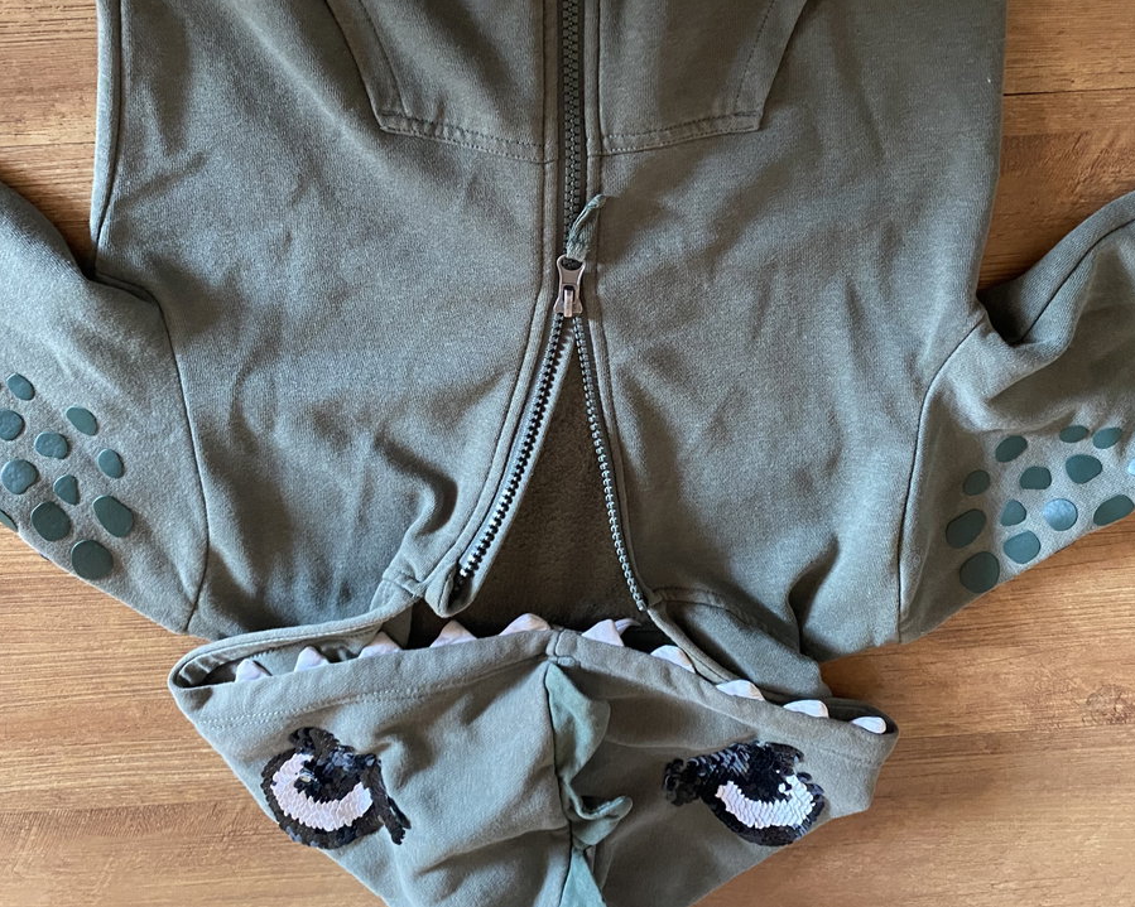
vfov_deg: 41.8
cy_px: 322
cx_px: 611
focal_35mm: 35
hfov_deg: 51.5
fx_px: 1176
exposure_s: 1/30
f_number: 1.8
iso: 640
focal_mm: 4.25
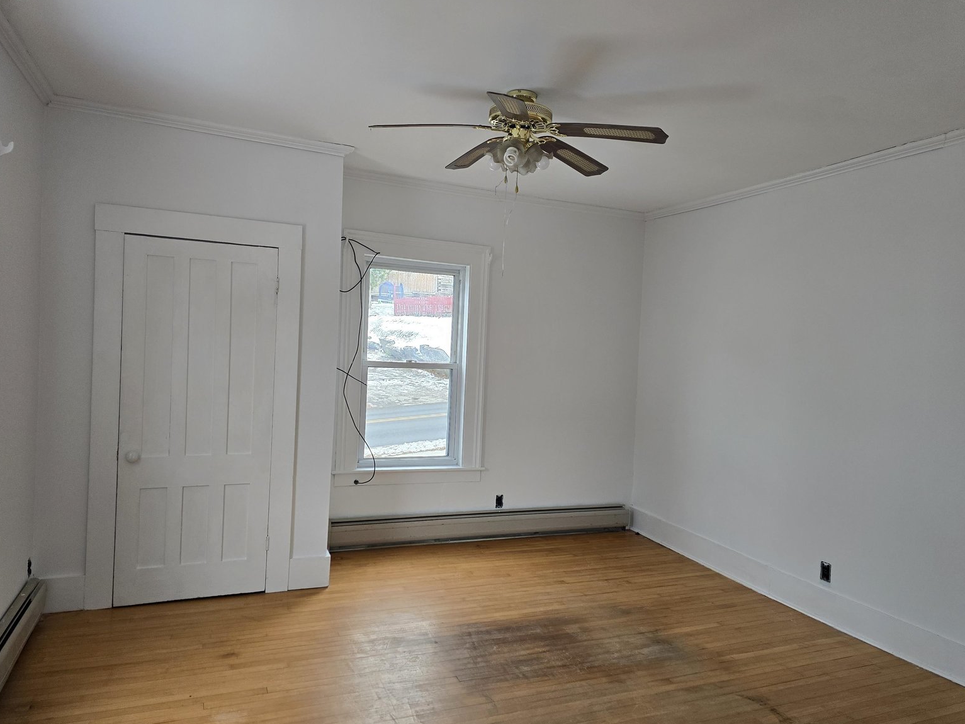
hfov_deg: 71.6
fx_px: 669
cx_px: 496
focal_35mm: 24
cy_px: 370
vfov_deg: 56.8
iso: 200
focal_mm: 6.3
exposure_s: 1/120
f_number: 1.7
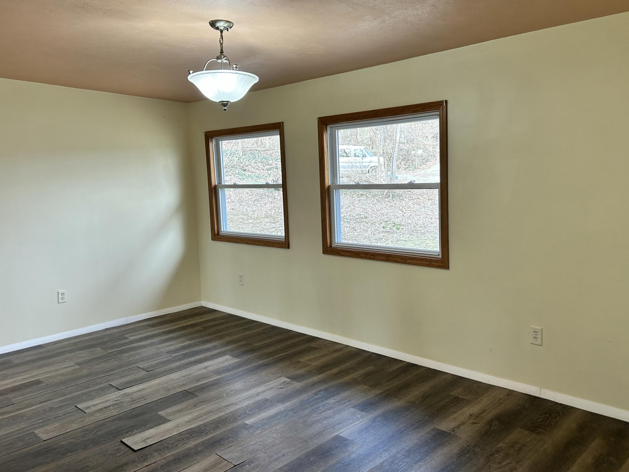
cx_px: 333
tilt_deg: -5.1
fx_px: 527
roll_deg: +2.3
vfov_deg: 48.2
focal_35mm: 29
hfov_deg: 61.6
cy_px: 216
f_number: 1.5
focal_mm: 5.7
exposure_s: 1/120
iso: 50
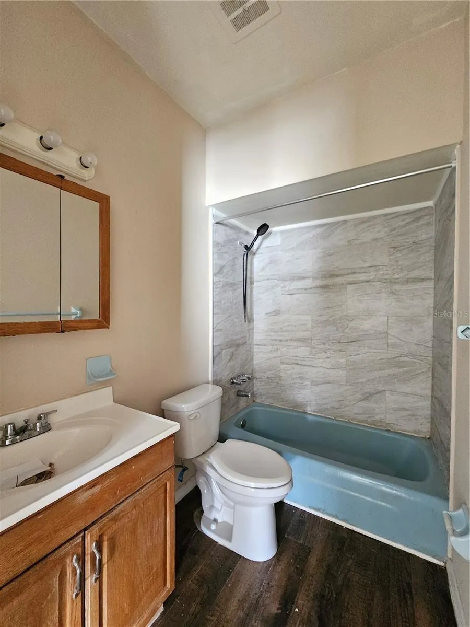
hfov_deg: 89.9
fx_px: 235
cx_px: 235
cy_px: 314
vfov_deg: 106.2
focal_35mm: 13
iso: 1250
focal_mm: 2.2
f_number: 2.2
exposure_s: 1/24
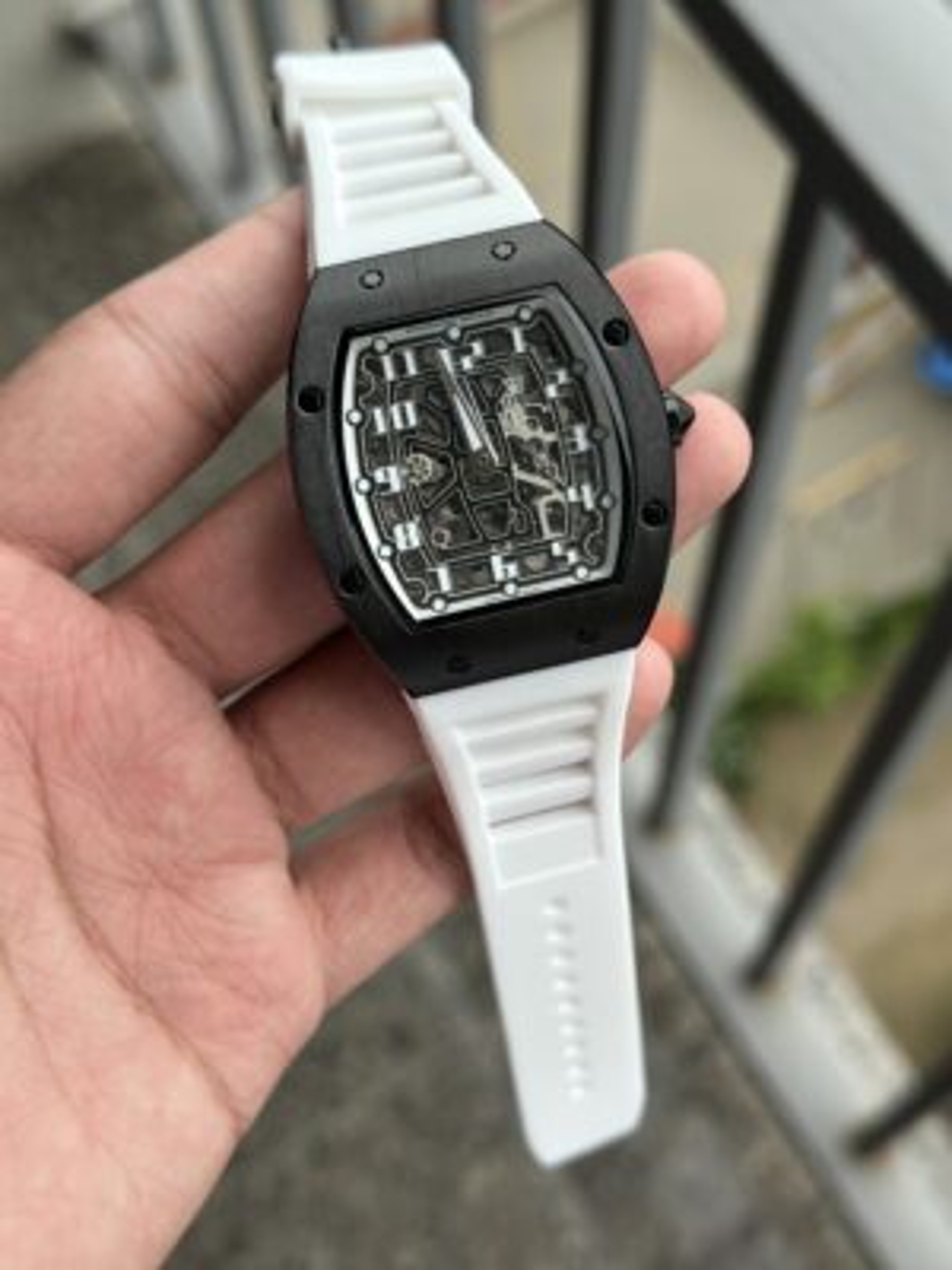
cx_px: 476
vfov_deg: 39.7
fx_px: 1760
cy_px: 635
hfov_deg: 30.3
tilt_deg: -67.5
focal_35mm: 48
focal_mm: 6.86
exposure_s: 1/1242
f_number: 1.78
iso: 64
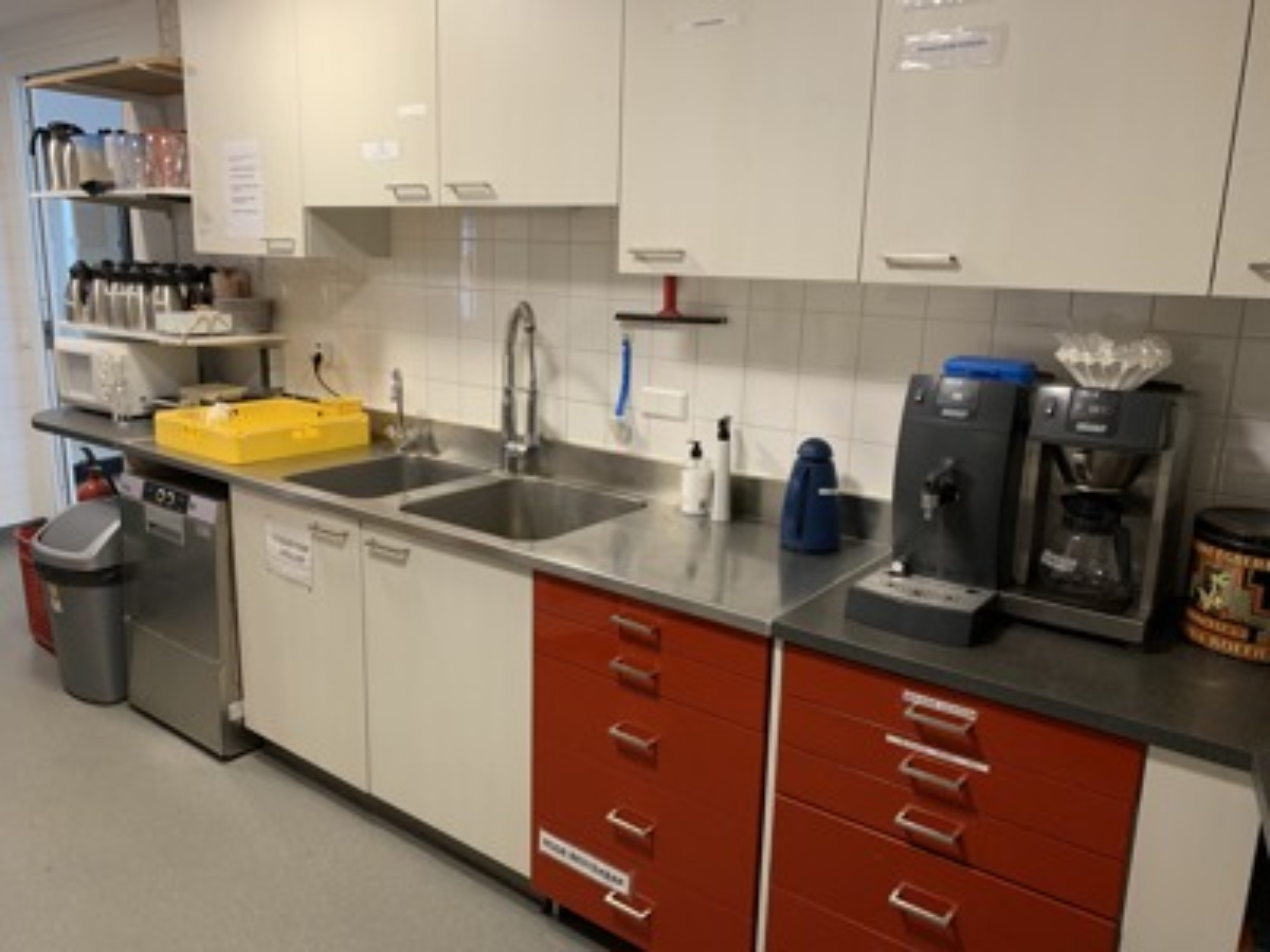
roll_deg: -1.7
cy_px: 476
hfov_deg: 67.3
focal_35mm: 26
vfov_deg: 53.1
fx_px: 954
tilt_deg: -12.7
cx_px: 635
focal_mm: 4.25
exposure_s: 1/50
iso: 200
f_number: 1.8
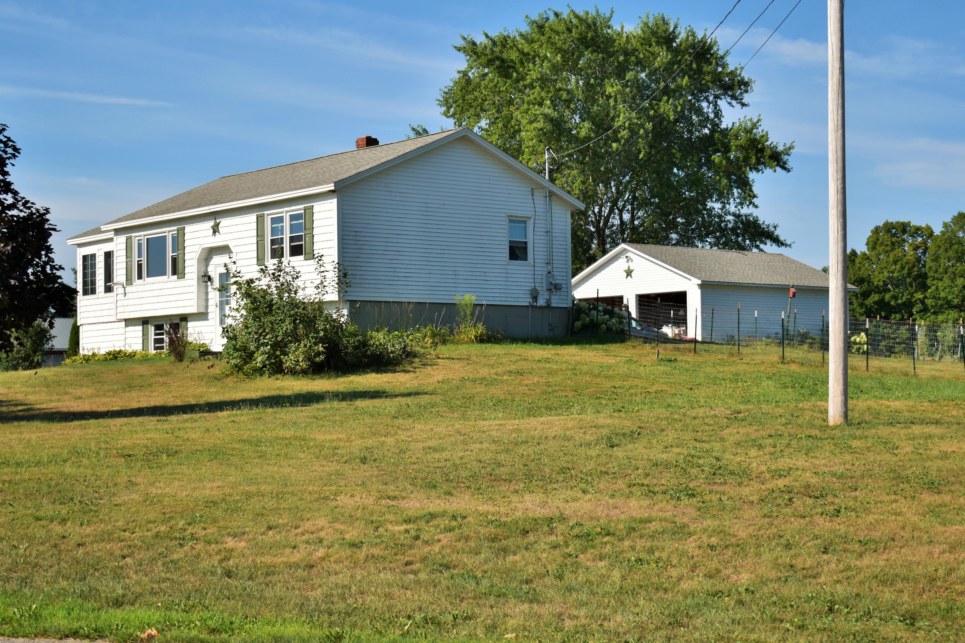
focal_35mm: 57
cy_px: 322
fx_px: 1528
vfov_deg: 23.8
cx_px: 482
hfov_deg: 35.1
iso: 200
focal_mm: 38
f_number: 4.8
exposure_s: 1/2000
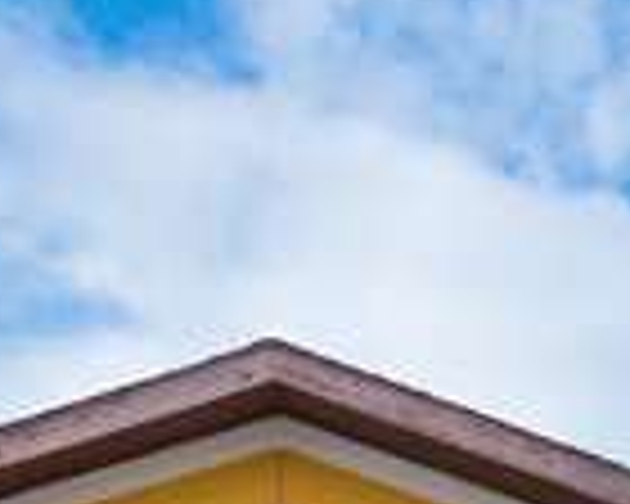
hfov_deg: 14.8
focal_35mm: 130
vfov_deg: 10.3
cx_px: 214
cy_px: 1213
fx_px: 2424
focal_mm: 19
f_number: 10
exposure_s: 1/20
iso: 100
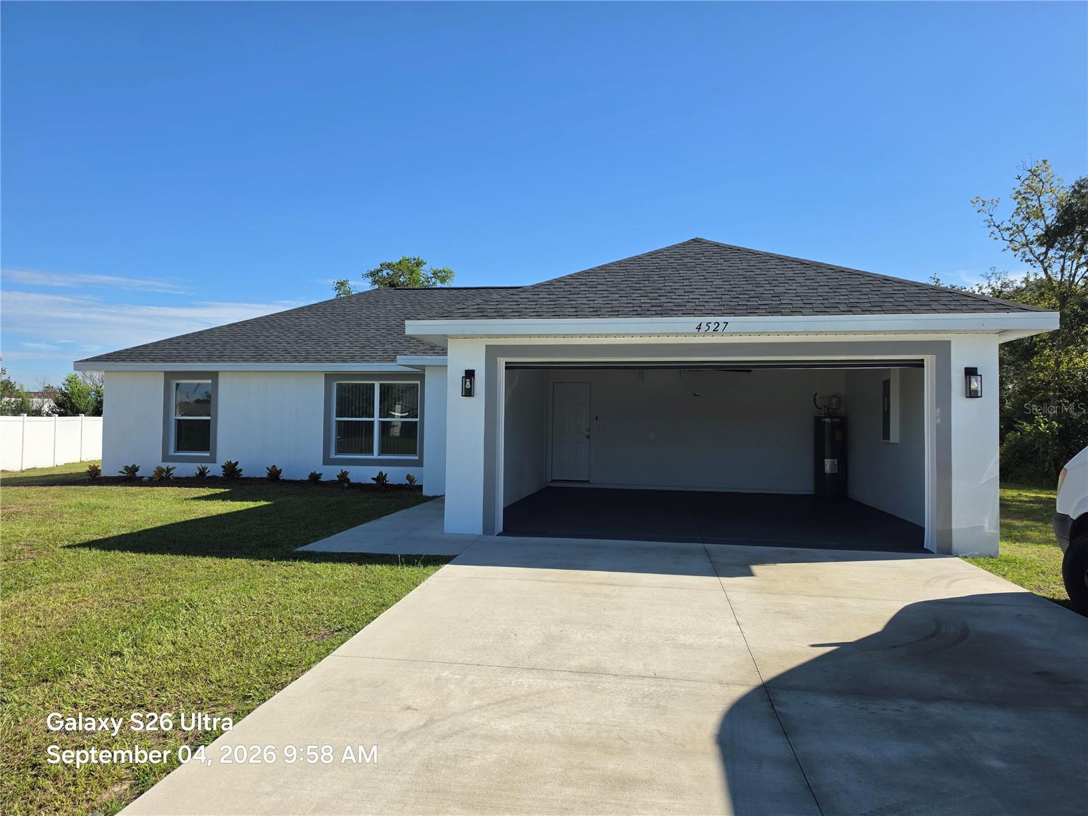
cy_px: 408
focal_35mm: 23
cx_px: 544
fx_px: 723
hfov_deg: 73.9
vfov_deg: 58.9
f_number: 1.4
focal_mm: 6.5
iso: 64
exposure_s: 1/5775
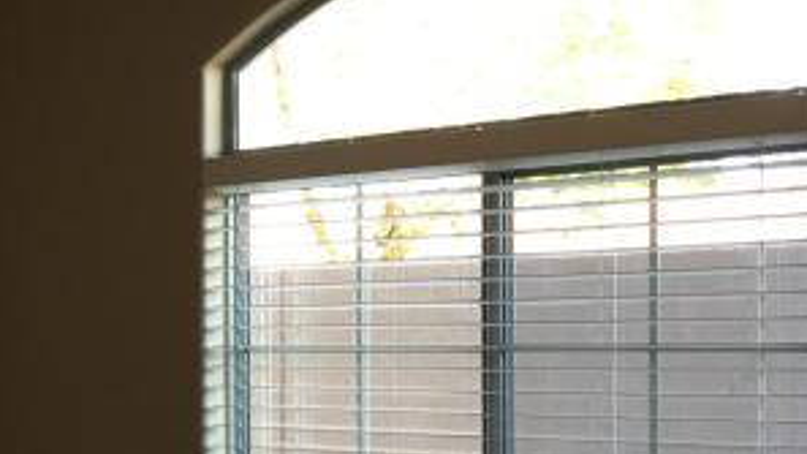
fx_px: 1819
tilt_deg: +0.9
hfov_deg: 23.4
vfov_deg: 14.1
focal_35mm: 85
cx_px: -92
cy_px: 372
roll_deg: -0.2
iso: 32
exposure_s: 1/15
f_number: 2.2
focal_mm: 4.15
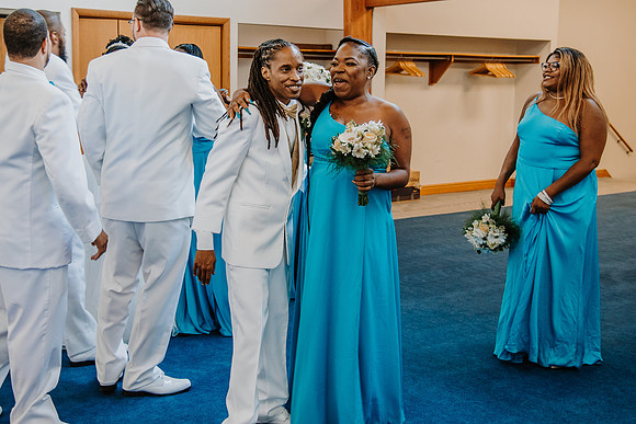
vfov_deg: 28.3
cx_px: 281
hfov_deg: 41.5
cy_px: 159
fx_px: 839
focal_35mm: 47
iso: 900
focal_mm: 38
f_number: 4
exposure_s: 1/60
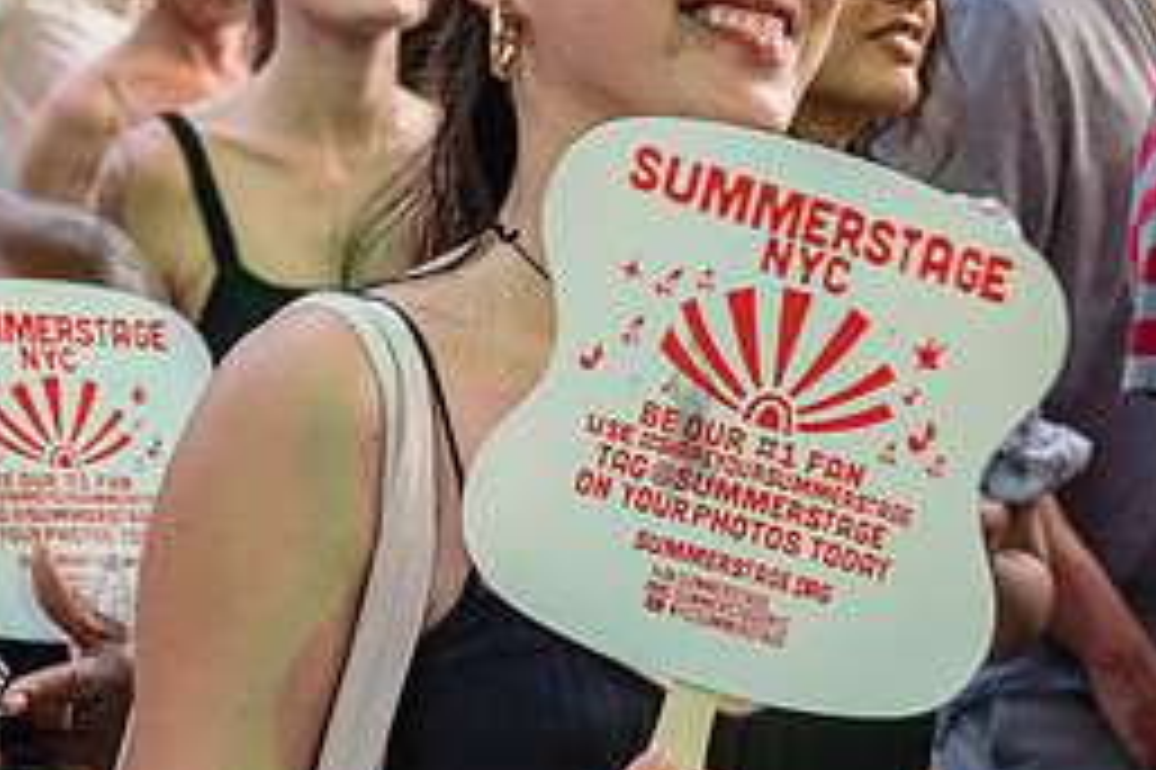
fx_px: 3498
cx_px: 711
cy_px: 433
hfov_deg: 18.7
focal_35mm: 109
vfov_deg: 12.5
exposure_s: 1/320
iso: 1000
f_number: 4
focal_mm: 38
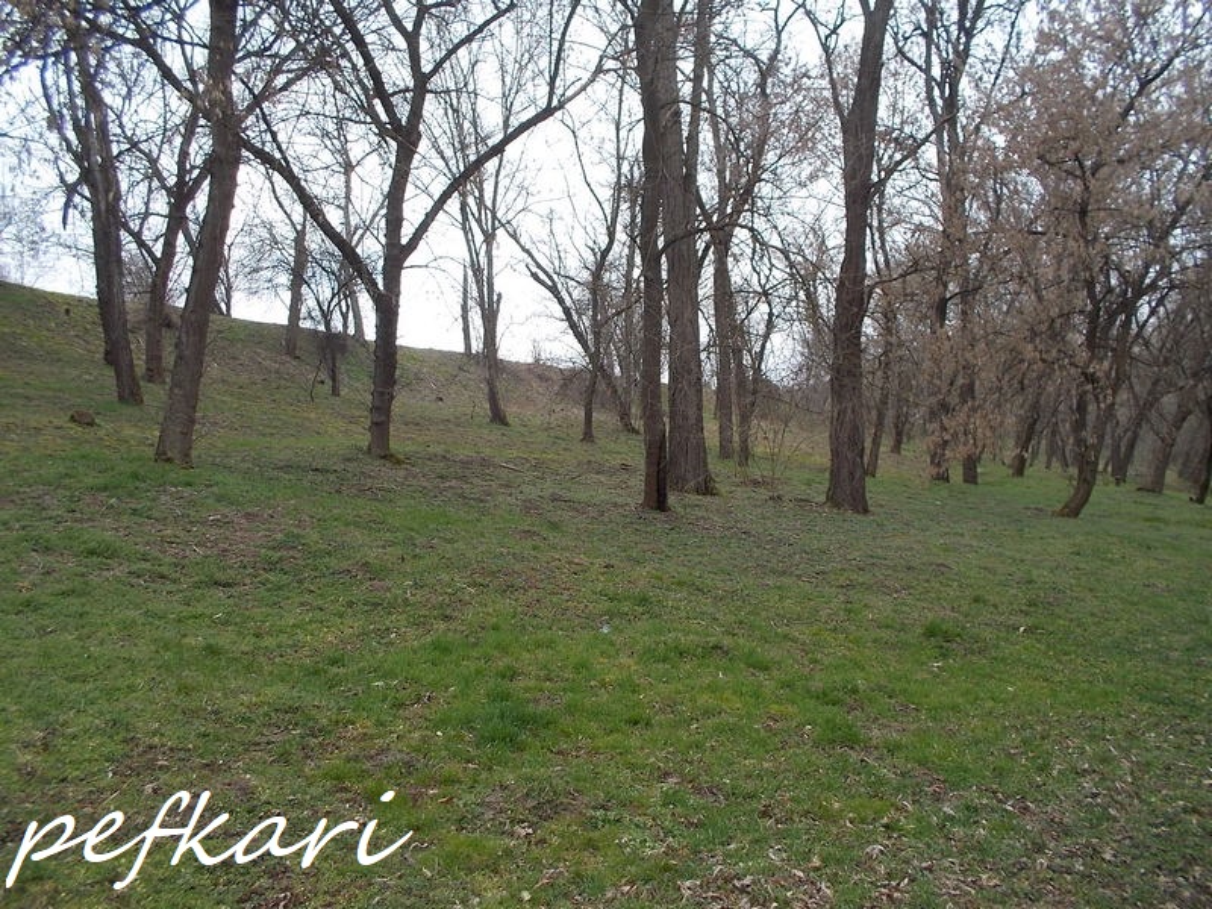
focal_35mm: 29
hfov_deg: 61.7
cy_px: 454
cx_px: 606
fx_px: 1015
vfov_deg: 48.2
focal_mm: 4.1
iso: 80
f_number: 3.3
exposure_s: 1/160
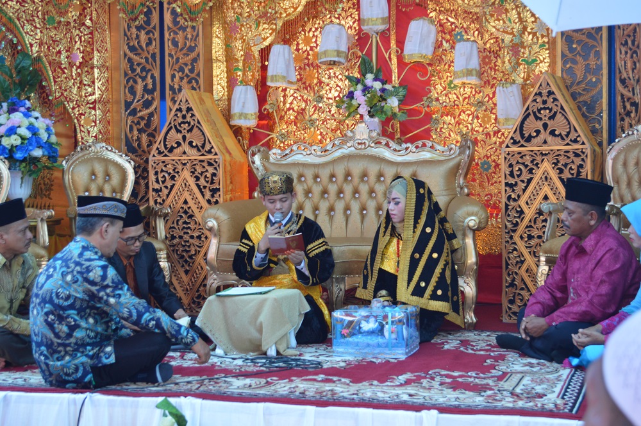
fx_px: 960
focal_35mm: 54
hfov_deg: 36.9
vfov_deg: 25.0
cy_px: 213
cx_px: 320
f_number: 5
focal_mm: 36
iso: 400
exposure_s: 1/30
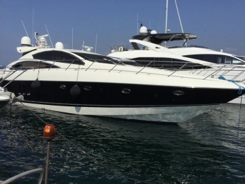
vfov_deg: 45.4
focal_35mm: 31
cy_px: 92
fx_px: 219
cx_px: 122
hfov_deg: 58.4
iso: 25
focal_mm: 3.3
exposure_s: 1/3891
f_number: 2.4
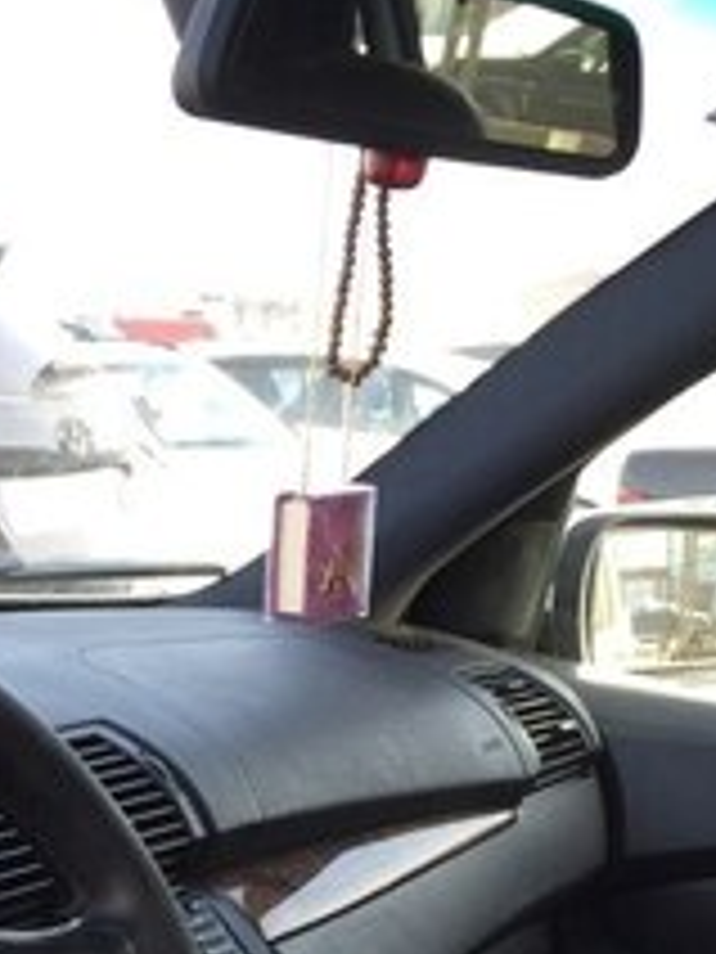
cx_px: 63
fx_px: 1875
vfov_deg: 26.1
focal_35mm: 68
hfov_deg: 21.1
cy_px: 1080
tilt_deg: -20.0
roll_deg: -0.8
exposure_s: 1/124
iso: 32
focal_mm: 4.15
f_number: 2.2
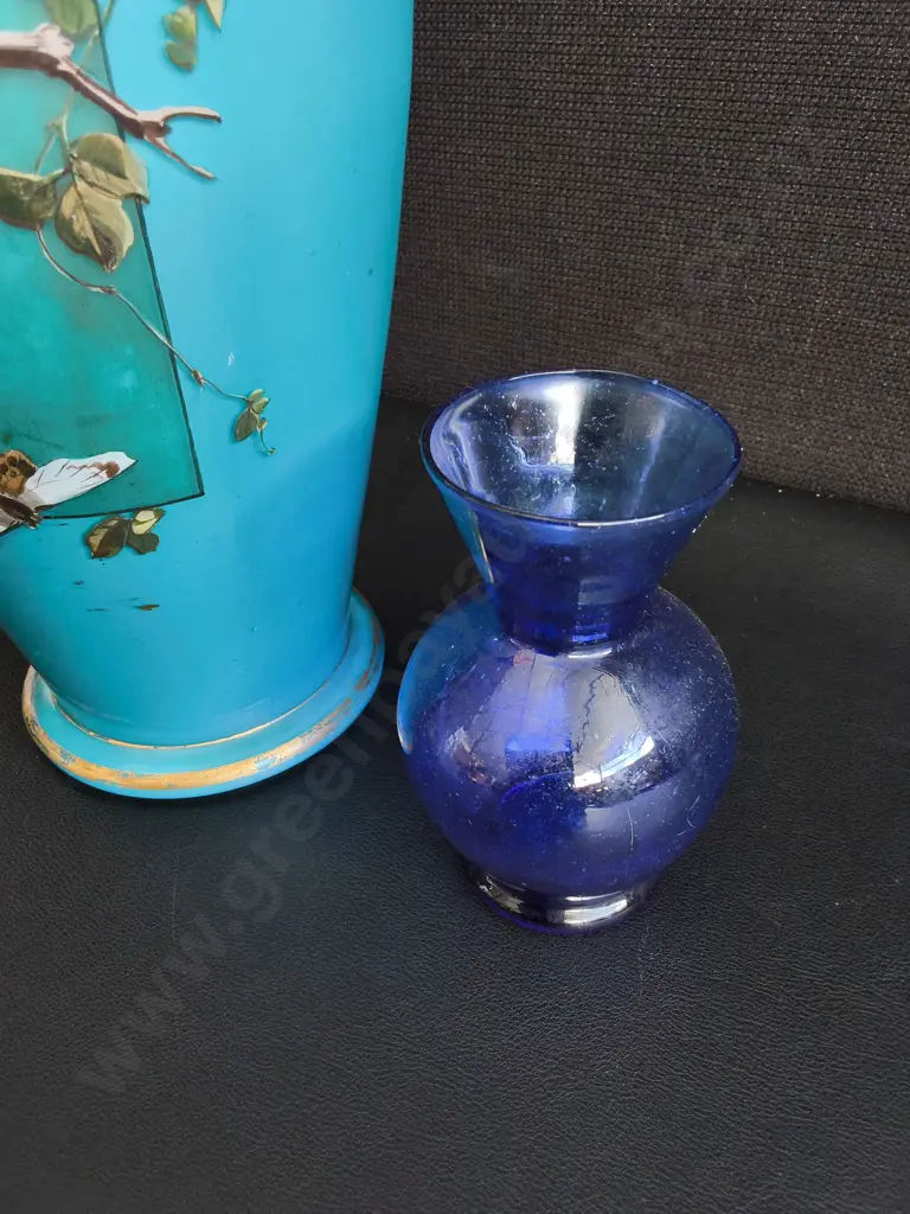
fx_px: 946
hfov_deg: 51.4
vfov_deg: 65.3
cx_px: 455
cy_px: 607
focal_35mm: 27
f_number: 2
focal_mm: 2.87
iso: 160
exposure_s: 1/100
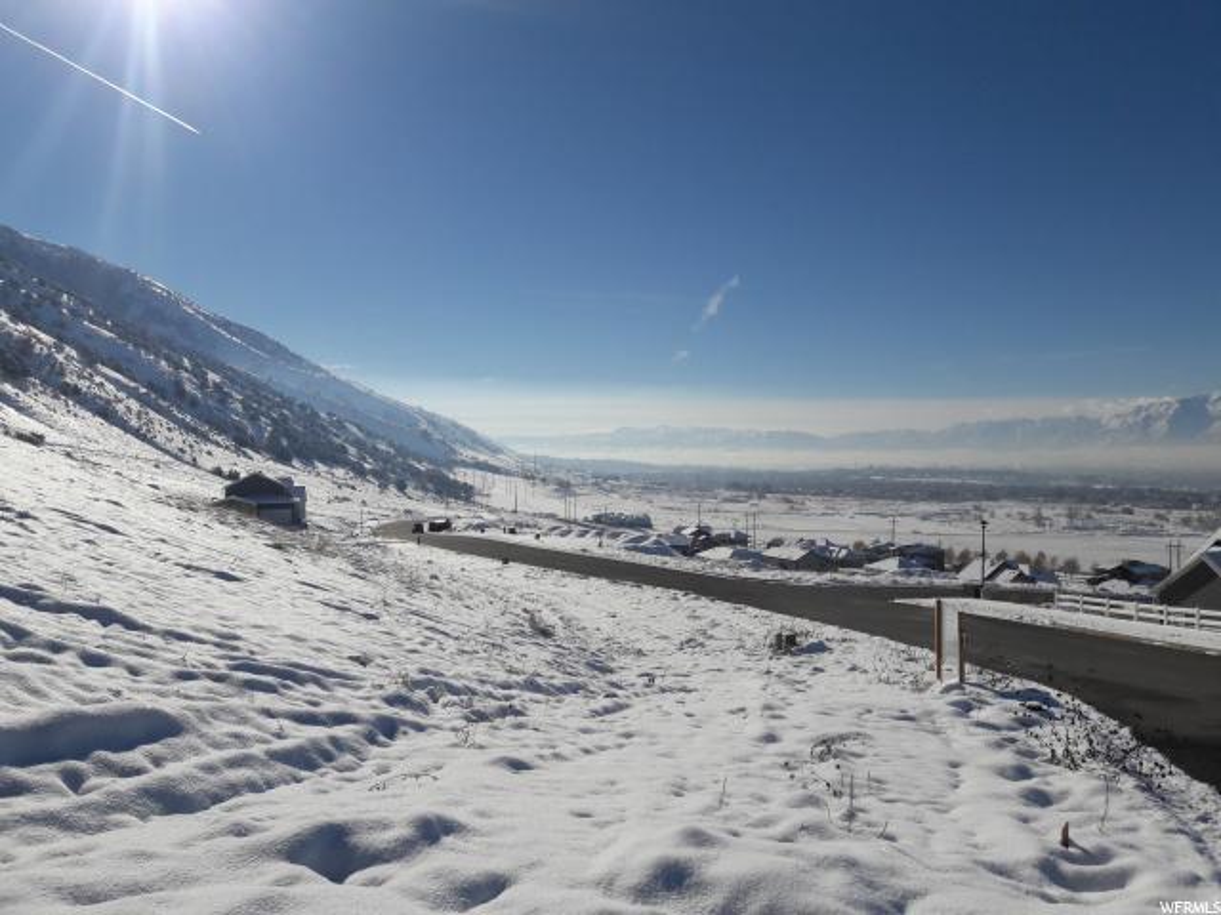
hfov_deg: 63.4
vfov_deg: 49.7
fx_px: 988
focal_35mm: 28
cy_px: 458
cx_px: 610
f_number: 1.9
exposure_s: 1/7353
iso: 40
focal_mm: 3.7
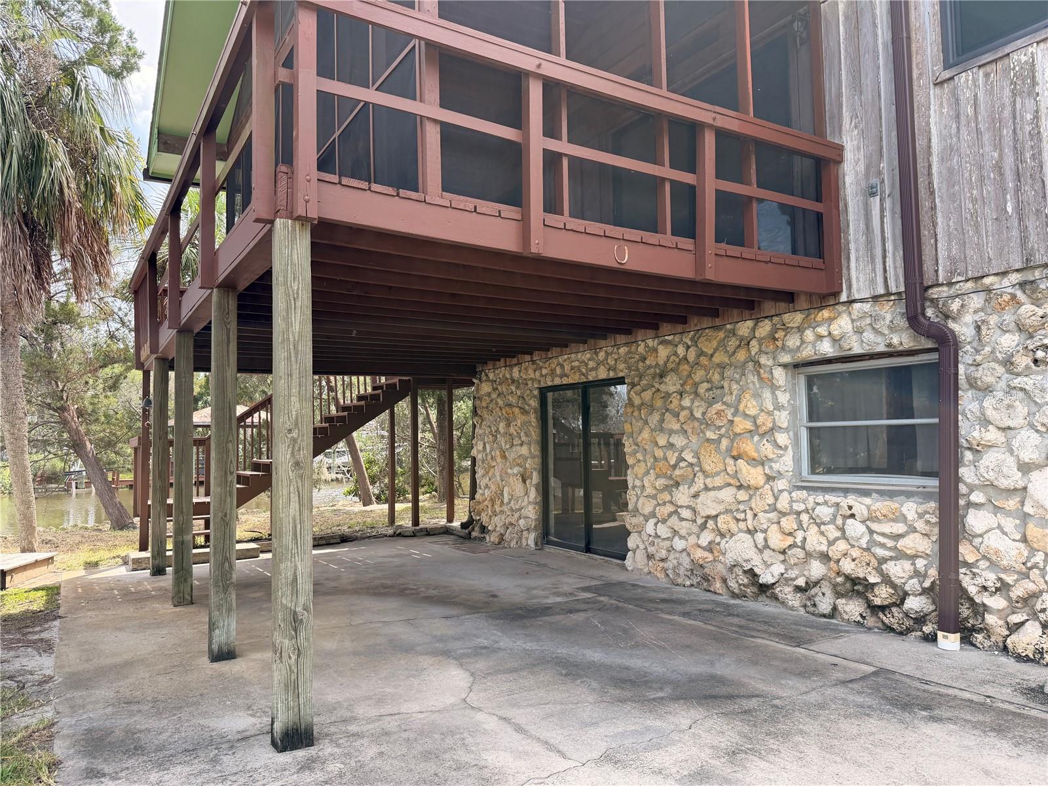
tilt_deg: +4.4
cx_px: 524
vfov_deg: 56.8
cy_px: 393
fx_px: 727
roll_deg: +0.7
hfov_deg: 71.6
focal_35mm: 24
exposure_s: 1/1075
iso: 100
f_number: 1.78
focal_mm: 6.76
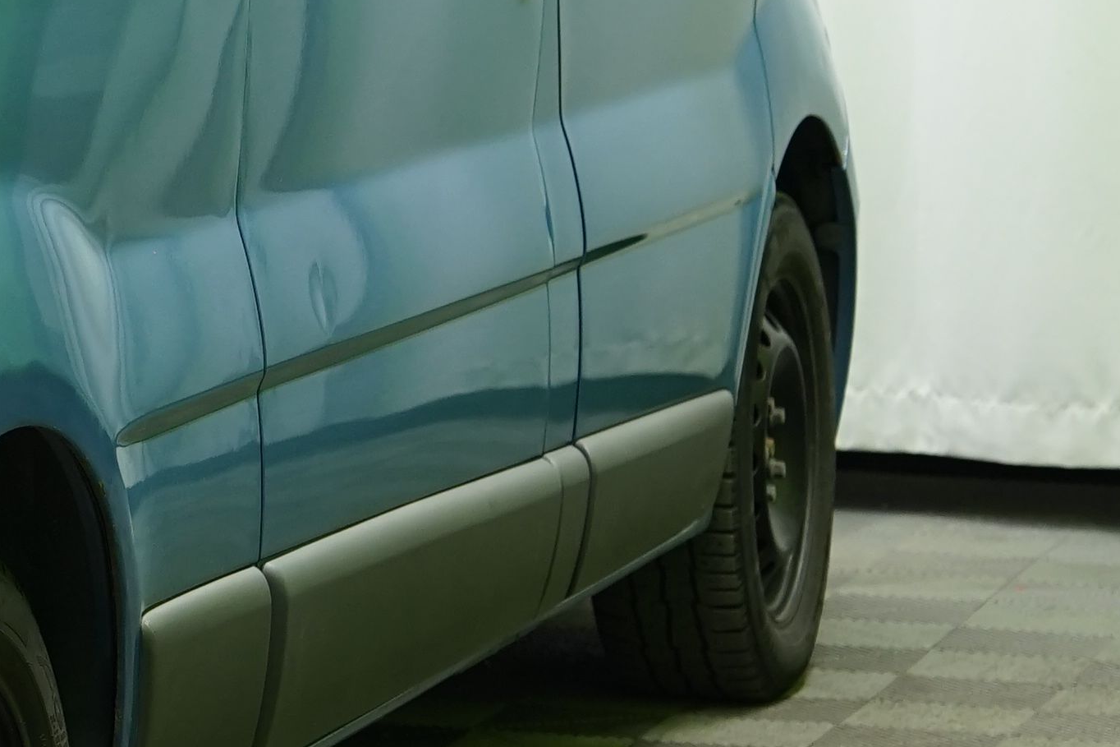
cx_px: -801
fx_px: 6843
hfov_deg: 9.0
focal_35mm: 220
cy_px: -193
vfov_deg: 6.2
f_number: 4.5
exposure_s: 1/20
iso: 500
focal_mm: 50
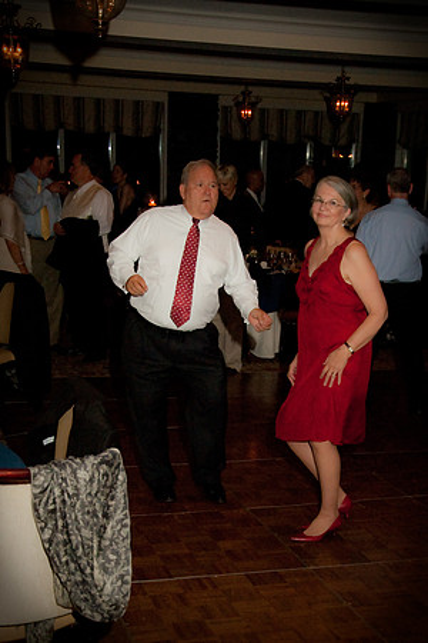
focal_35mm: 42
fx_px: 749
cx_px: 214
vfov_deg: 46.4
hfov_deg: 31.9
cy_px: 322
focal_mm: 28
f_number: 4
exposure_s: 1/80
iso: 800
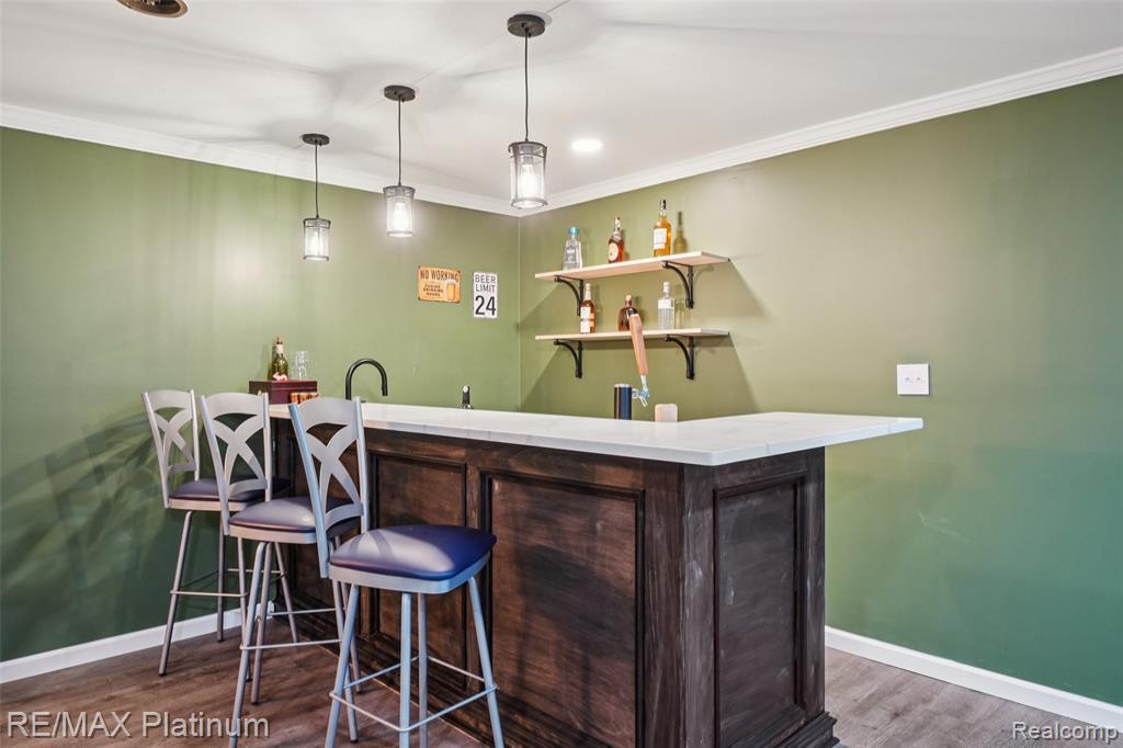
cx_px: 562
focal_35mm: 22
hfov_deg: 77.3
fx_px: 702
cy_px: 374
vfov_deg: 56.1
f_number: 8
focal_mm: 15
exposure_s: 1/3.33
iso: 400
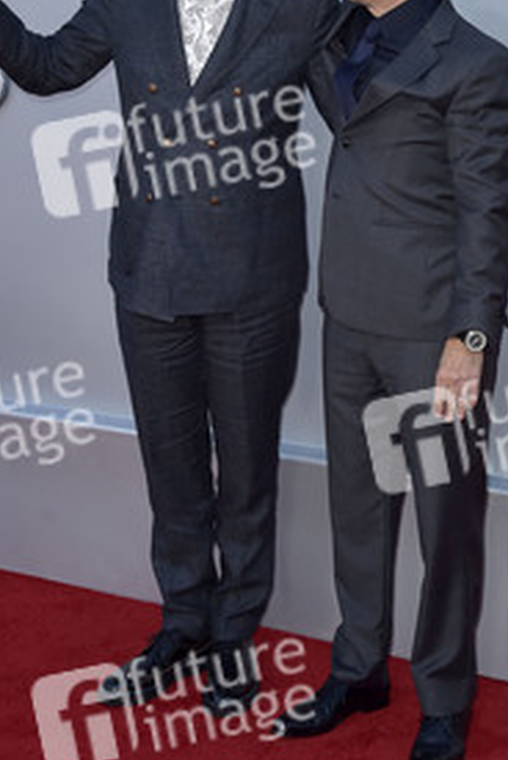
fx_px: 1288
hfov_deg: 22.3
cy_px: 290
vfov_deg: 32.7
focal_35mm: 61
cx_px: 255
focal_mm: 42
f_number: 6.3
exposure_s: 1/250
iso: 400
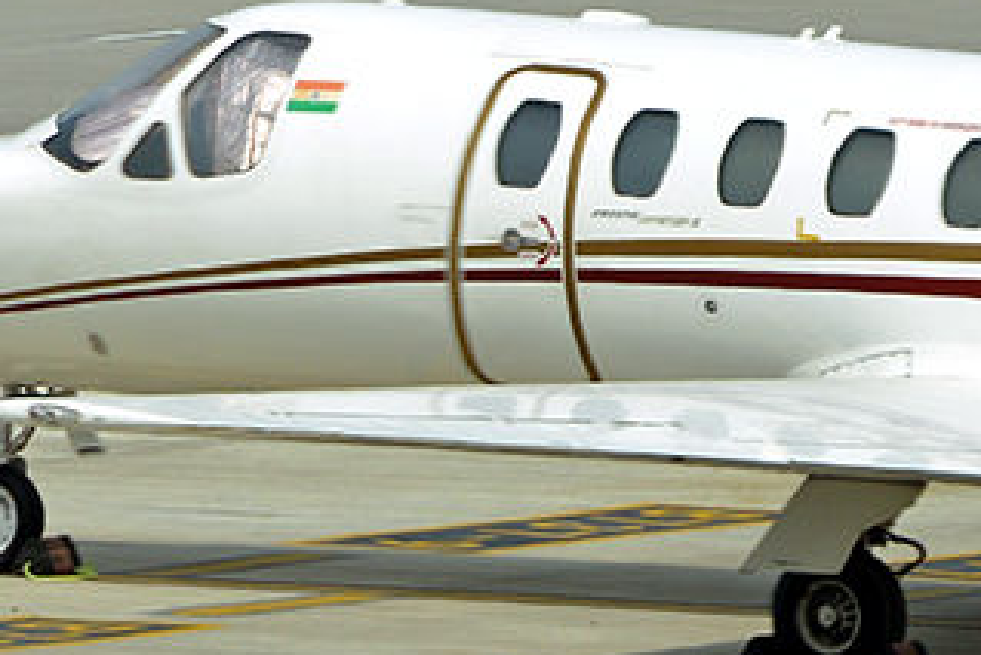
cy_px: 306
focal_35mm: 1128
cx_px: 1255
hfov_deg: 1.8
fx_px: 30750
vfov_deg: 1.2
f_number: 9
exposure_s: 1/400
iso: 320
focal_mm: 300
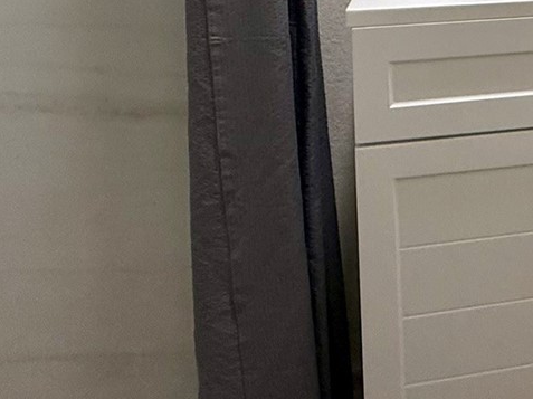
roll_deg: +0.8
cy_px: -102
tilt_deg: -2.3
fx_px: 723
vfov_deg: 26.7
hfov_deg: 34.2
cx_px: 605
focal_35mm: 47
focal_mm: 2.22
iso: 320
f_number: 2.2
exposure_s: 1/120
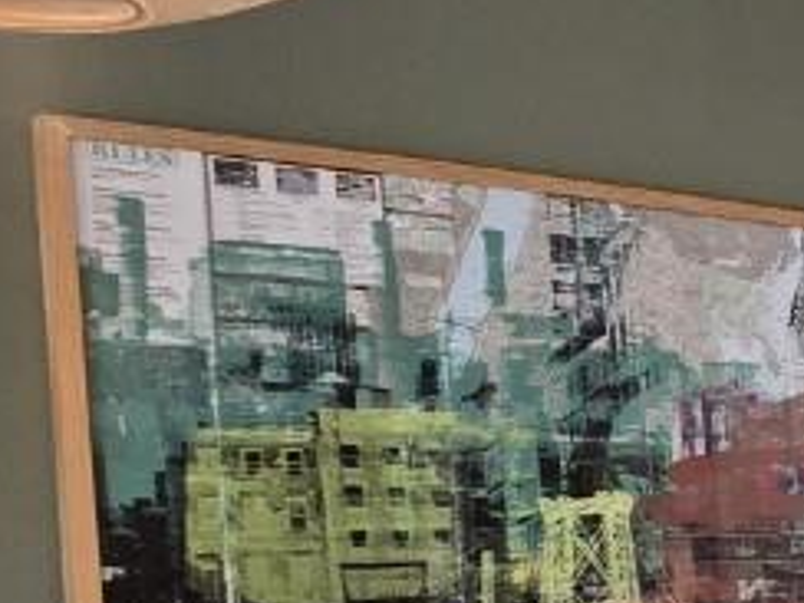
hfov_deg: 15.0
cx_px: 1946
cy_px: 613
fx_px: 1649
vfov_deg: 20.0
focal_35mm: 71
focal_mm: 2.2
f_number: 2.2
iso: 125
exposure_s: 1/60
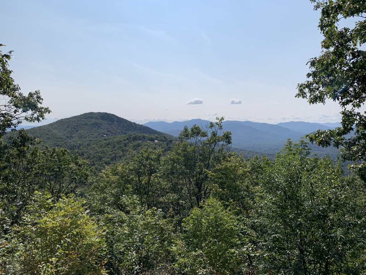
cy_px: 138
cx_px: 183
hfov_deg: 67.3
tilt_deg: -1.5
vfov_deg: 53.1
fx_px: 275
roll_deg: -1.8
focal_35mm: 26
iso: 25
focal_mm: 4.25
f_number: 1.8
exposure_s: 1/6897
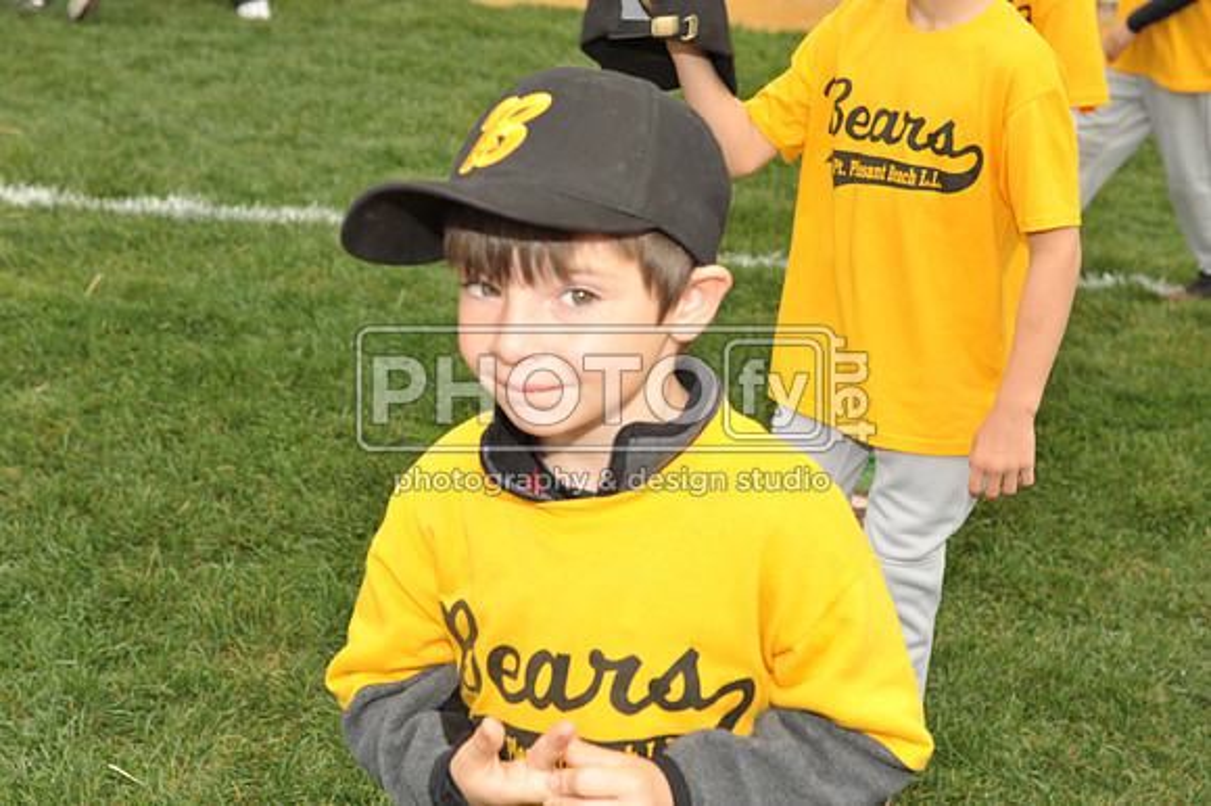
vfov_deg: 19.4
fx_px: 2353
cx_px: 606
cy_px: 403
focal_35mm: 70
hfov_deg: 28.9
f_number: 8
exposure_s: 1/250
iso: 400
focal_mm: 70
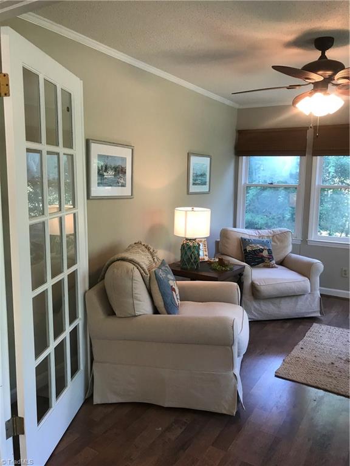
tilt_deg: -7.5
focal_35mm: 28
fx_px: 377
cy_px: 233
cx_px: 175
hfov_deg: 49.7
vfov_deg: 63.4
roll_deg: -0.9
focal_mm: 3.99
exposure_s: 1/24
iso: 40
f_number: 1.8
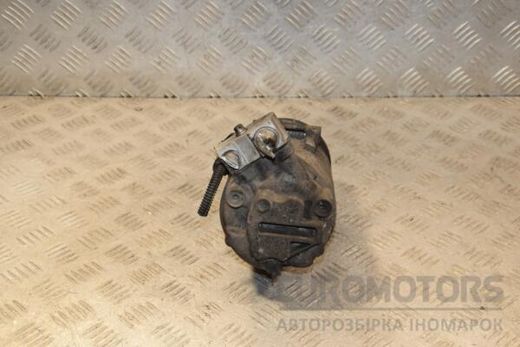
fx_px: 910
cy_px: 174
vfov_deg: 21.6
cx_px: 260
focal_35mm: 63
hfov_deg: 31.9
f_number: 7.1
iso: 800
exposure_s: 1/200
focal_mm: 42
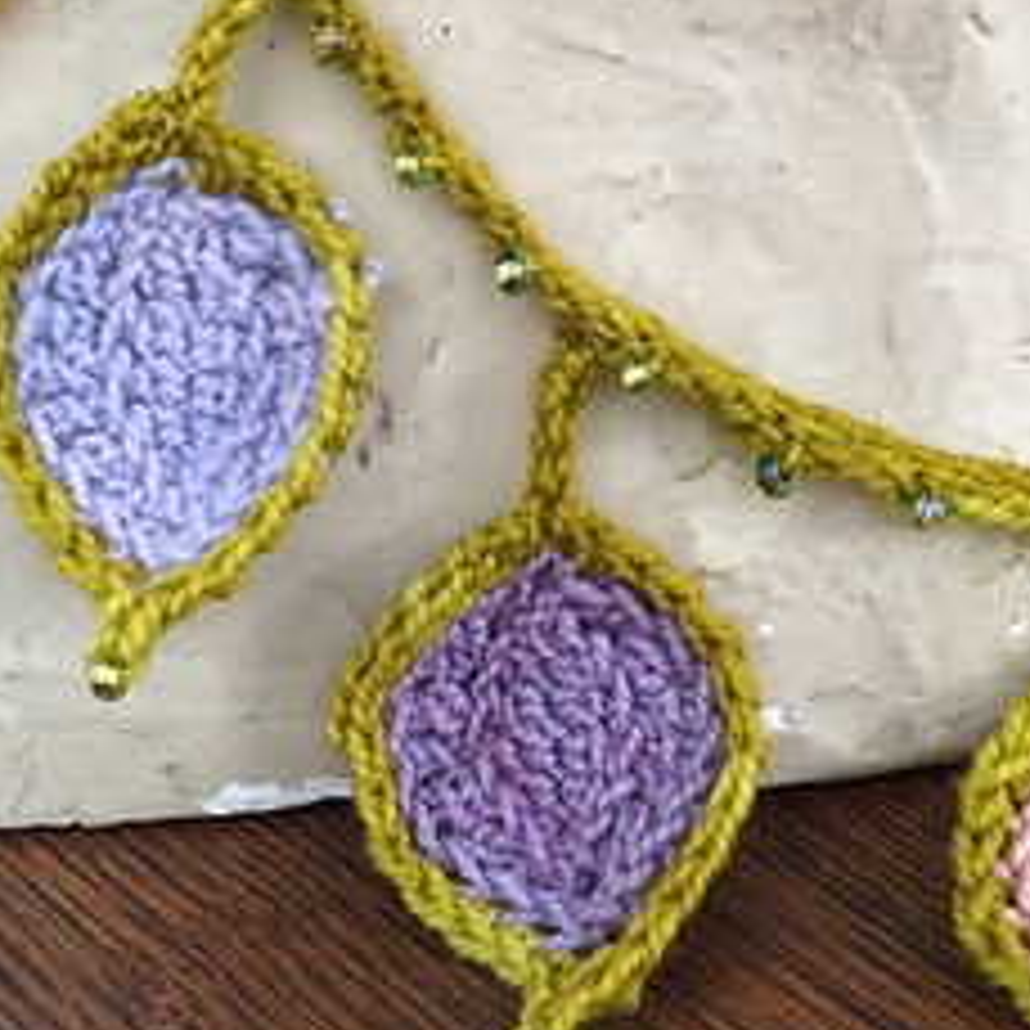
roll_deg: +3.9
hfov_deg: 30.5
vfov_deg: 29.5
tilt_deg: -27.7
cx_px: 614
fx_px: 1885
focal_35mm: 56
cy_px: 130
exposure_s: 1/30
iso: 320
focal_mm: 4.15
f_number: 2.2
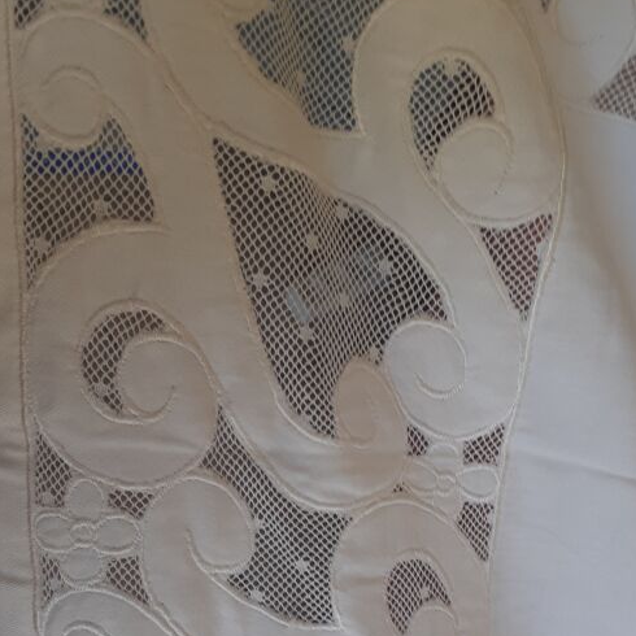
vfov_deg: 41.1
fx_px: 811
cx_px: 324
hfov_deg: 42.8
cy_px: 508
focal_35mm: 39
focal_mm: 3.6
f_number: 1.9
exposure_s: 1/50
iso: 40
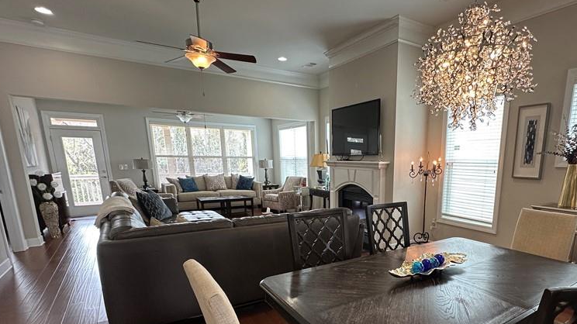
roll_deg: -0.8
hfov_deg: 82.3
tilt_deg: -12.8
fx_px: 321
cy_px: 231
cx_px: 360
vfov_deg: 51.9
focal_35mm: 21
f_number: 2.2
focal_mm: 2.22
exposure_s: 1/120
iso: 200
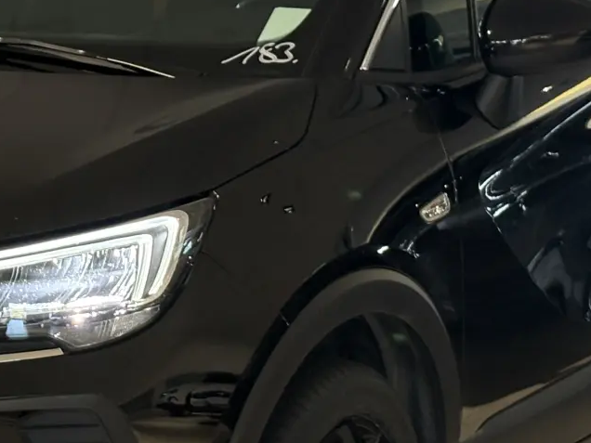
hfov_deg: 12.5
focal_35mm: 157
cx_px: 64
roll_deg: +1.1
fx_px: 2680
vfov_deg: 9.5
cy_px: 266
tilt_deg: -8.9
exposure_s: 1/60
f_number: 1.6
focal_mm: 5.96
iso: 125
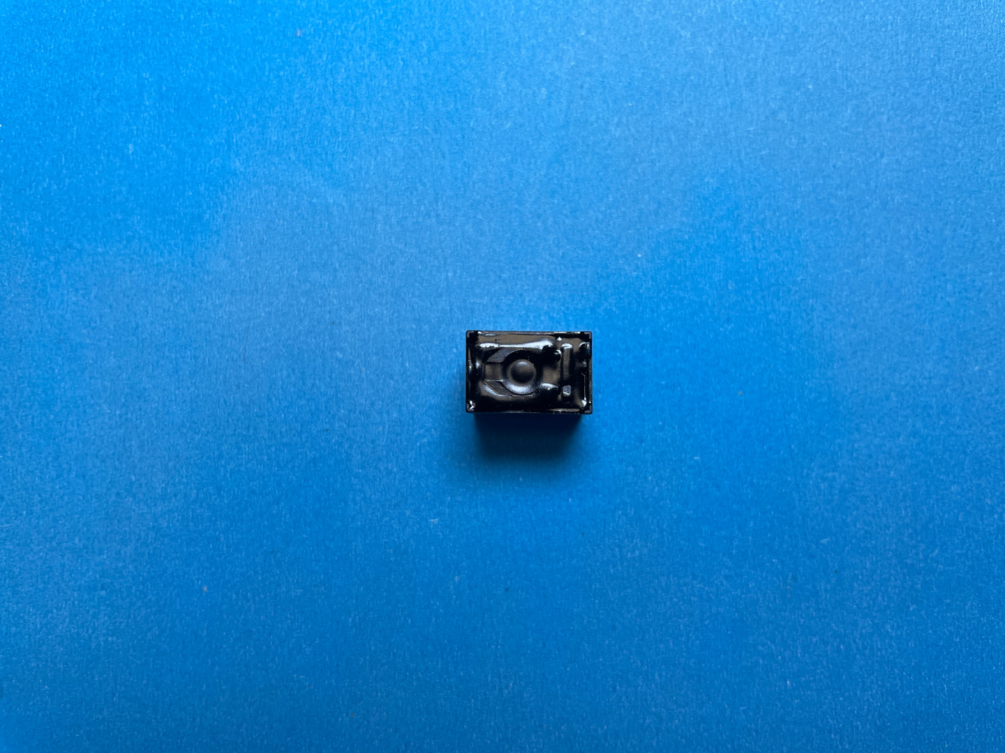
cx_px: 502
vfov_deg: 53.1
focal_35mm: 26
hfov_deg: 67.3
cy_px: 376
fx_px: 755
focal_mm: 4.2
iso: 32
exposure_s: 1/164
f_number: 1.6
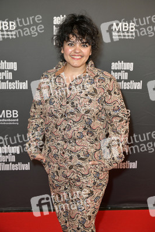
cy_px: 116
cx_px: 78
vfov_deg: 43.6
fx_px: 291
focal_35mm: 45
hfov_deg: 29.8
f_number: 5
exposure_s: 1/250
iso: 2000
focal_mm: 45
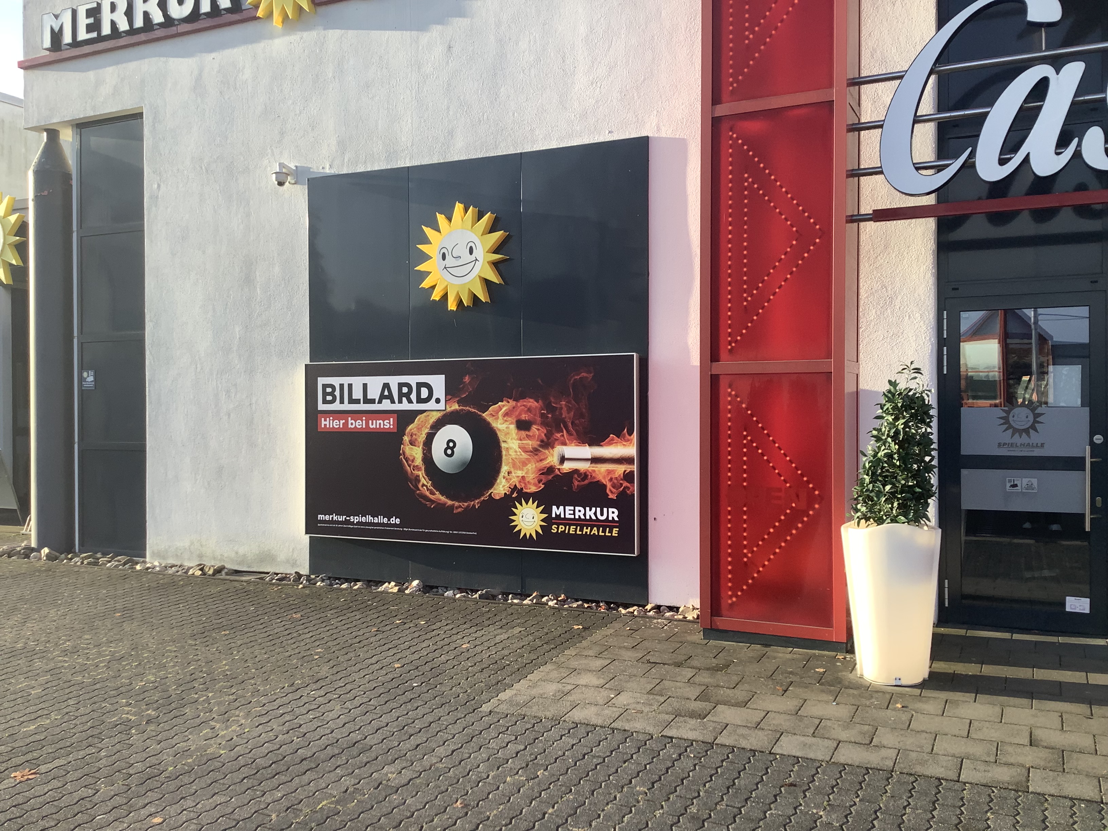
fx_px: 992
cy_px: 416
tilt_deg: +0.8
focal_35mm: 31
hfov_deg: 58.4
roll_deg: +1.1
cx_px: 554
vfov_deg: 45.4
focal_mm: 3.3
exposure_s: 1/362
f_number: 2.4
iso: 25
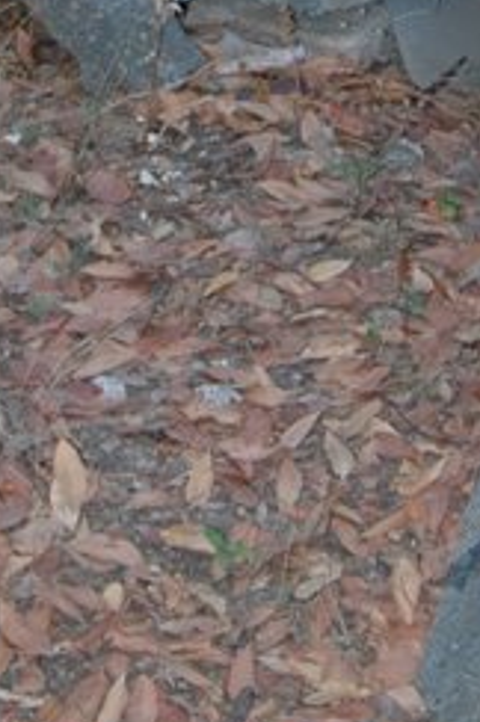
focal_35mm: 106
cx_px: 193
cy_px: -67
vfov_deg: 18.6
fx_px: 2126
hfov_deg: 12.9
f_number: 3.5
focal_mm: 24
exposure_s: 1/400
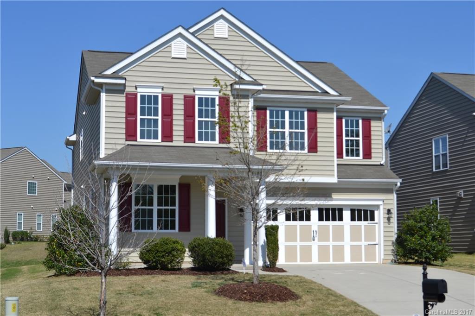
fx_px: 831
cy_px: 158
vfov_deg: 21.6
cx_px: 238
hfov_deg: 31.9
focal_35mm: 63
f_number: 9
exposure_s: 1/320
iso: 100
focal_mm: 42
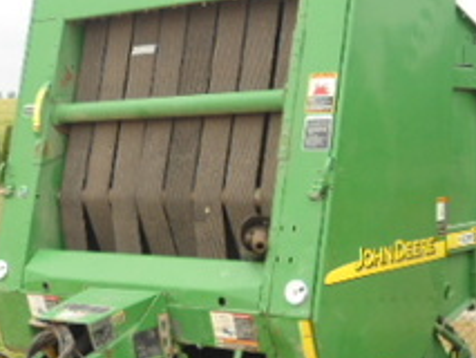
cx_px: 197
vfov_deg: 18.7
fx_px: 1087
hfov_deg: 24.7
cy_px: 197
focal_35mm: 79
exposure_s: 1/500
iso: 80
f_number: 3
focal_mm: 5.6
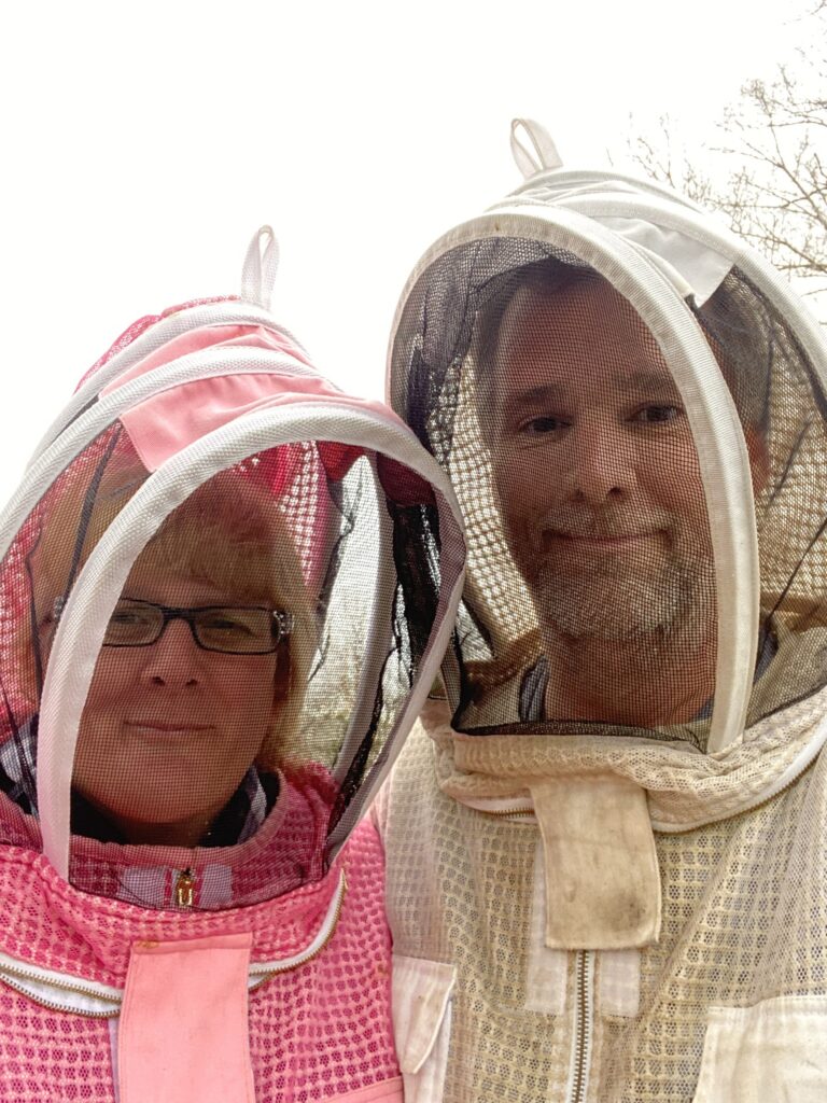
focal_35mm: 30
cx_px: 414
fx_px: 956
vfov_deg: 60.0
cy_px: 552
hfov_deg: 46.8
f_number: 2.2
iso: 125
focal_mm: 2.71
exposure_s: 1/60
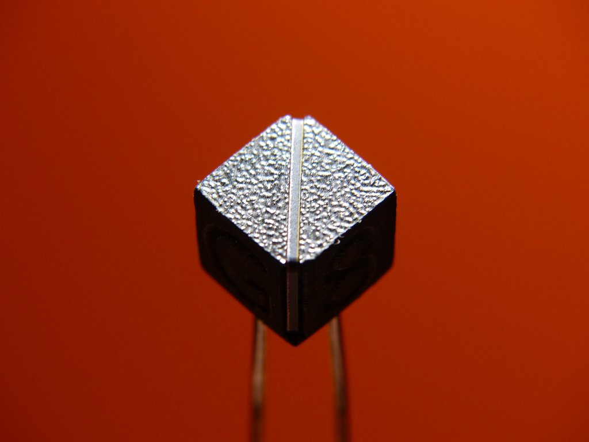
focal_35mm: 86
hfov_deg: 22.8
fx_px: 1463
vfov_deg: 17.2
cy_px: 221
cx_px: 294
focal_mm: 15.5
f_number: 2.8
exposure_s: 1/60
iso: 160
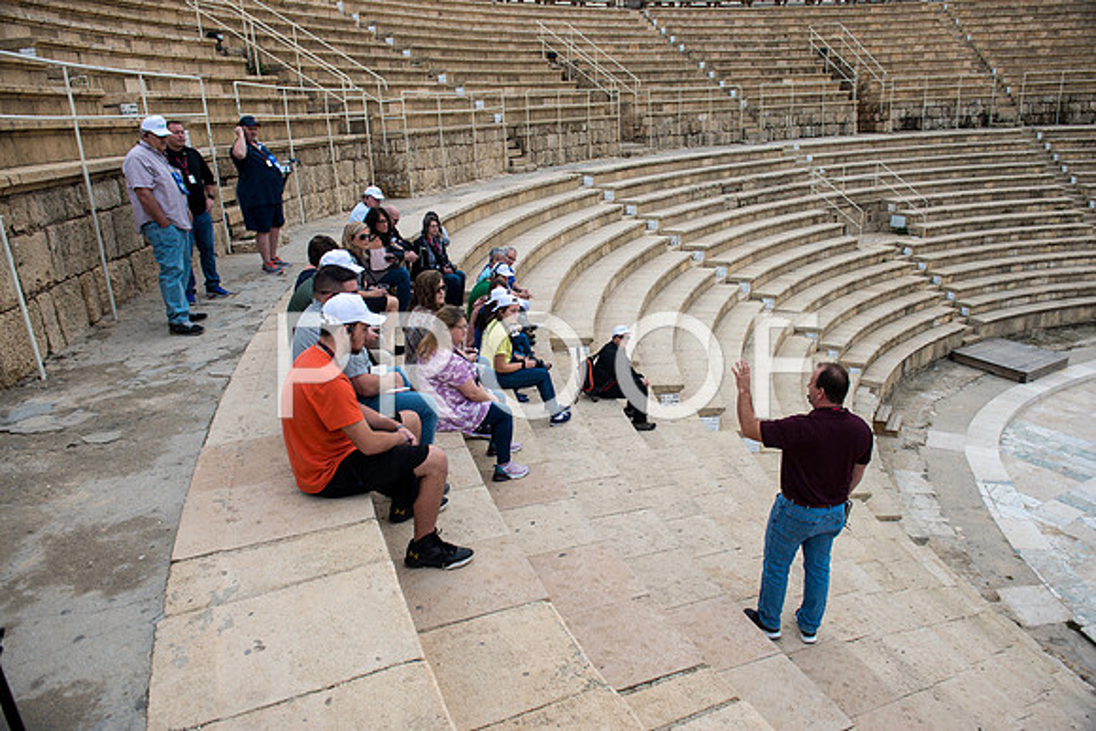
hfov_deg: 73.7
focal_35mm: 24
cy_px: 366
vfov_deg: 53.2
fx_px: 731
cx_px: 548
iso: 100
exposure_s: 1/400
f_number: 3.5
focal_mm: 24
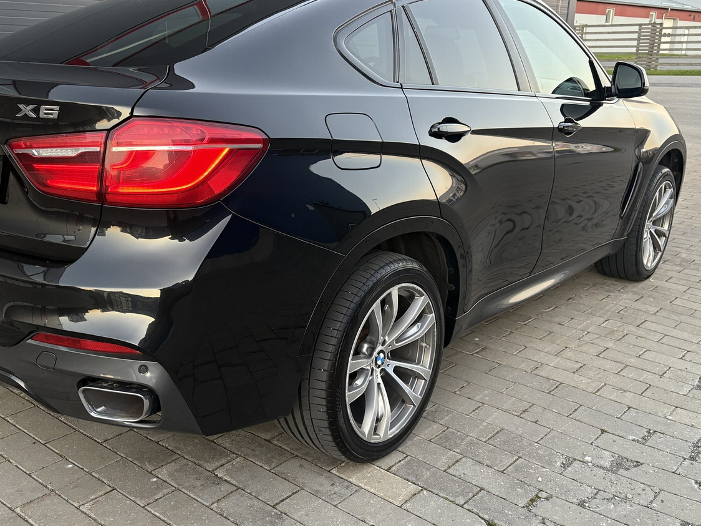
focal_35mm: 37
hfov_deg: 49.8
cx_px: 276
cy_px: 270
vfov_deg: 38.7
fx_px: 749
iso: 160
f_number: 1.6
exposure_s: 1/60
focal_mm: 5.96
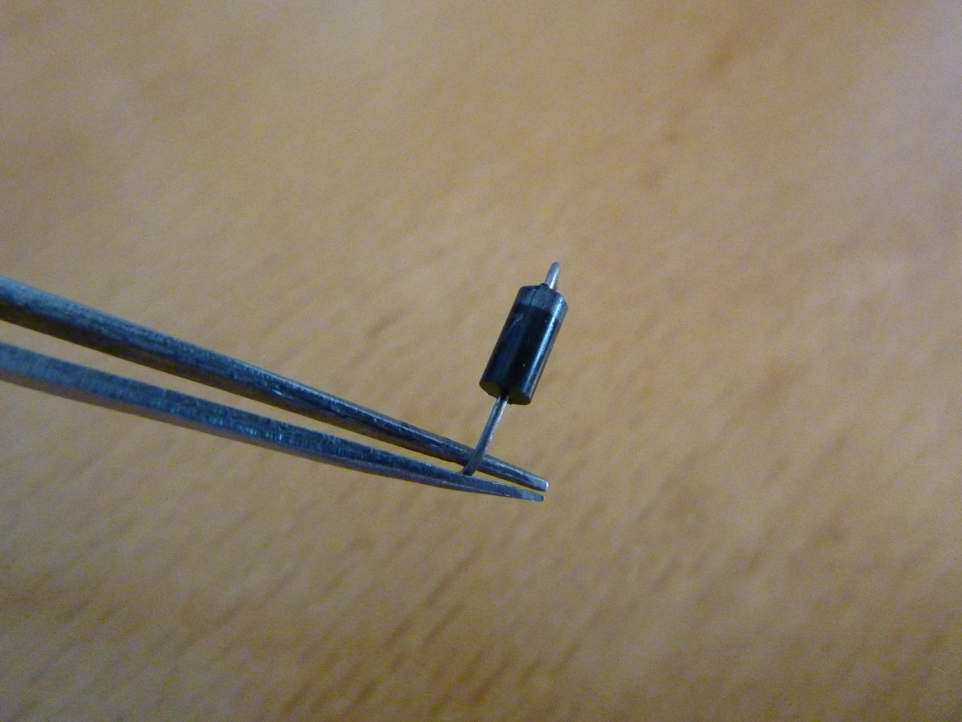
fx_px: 695
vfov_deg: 54.9
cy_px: 361
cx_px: 481
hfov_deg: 69.4
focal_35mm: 25
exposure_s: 1/40
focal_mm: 4.1
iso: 800
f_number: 3.3
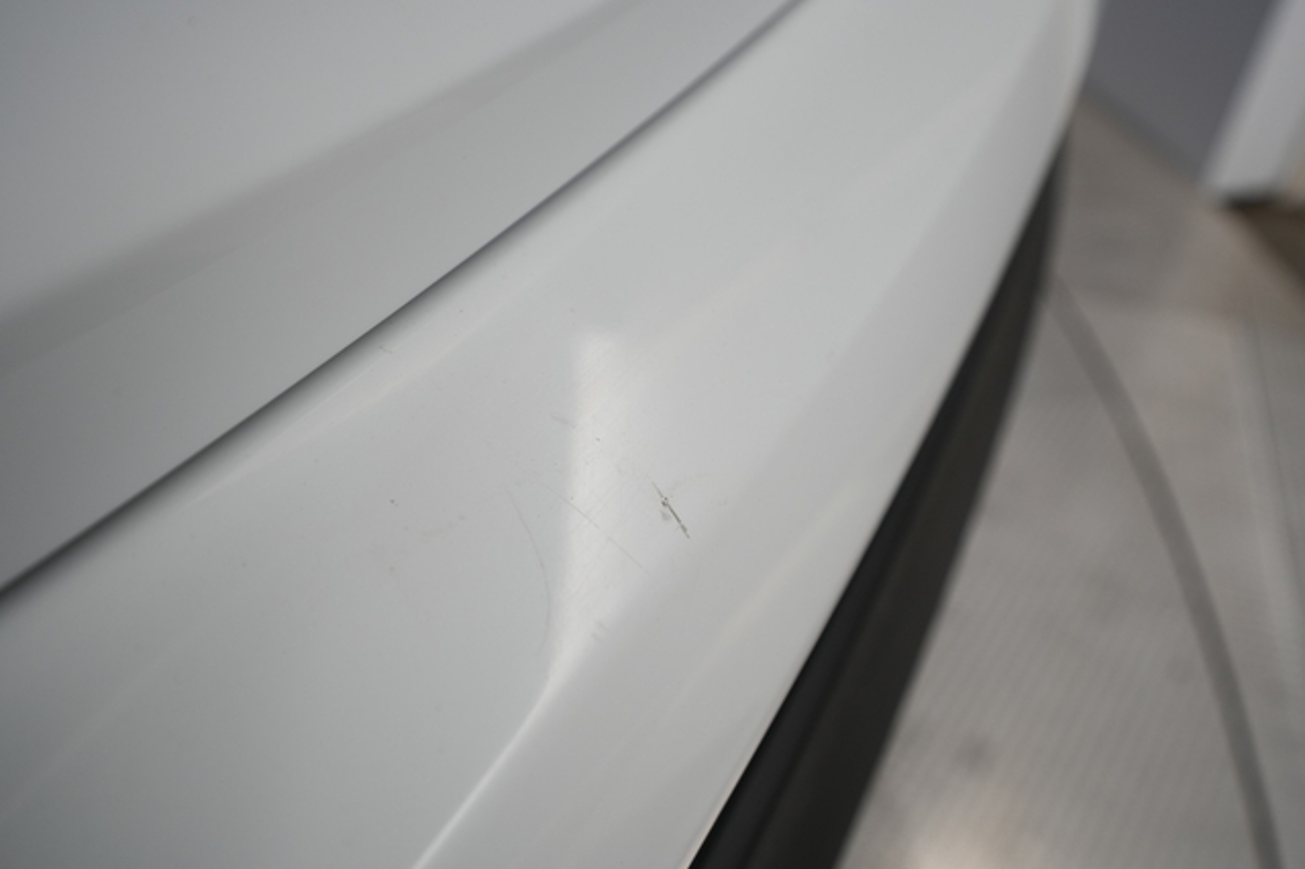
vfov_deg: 46.4
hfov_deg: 65.5
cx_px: 652
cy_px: 434
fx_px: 1014
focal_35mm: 28
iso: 640
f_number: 4.5
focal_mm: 28
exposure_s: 1/100
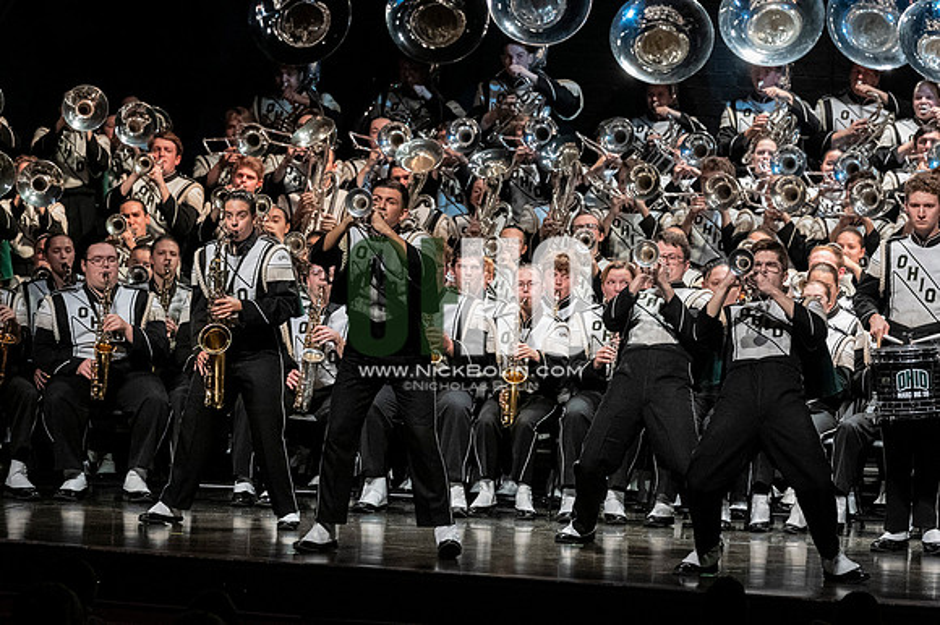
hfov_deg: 9.5
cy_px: 312
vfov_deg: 6.3
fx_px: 5663
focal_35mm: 217
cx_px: 470
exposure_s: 1/500
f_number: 4
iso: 4000
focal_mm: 145
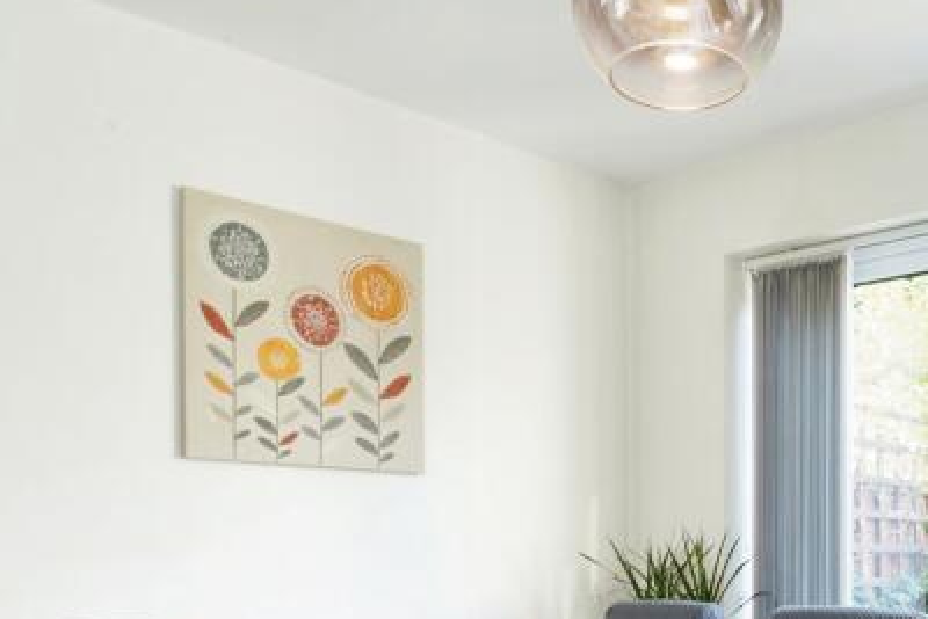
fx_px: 1057
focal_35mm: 41
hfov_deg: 44.7
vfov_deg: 31.3
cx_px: 761
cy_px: 546
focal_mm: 16
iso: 100
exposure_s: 1/3
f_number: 8
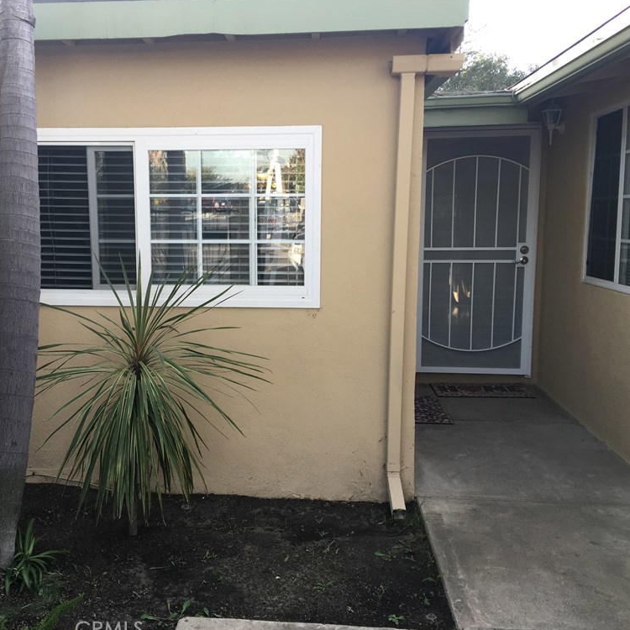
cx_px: 244
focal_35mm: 35
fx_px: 721
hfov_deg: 46.9
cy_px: 318
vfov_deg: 47.2
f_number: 2.2
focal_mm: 4.15
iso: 32
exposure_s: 1/120
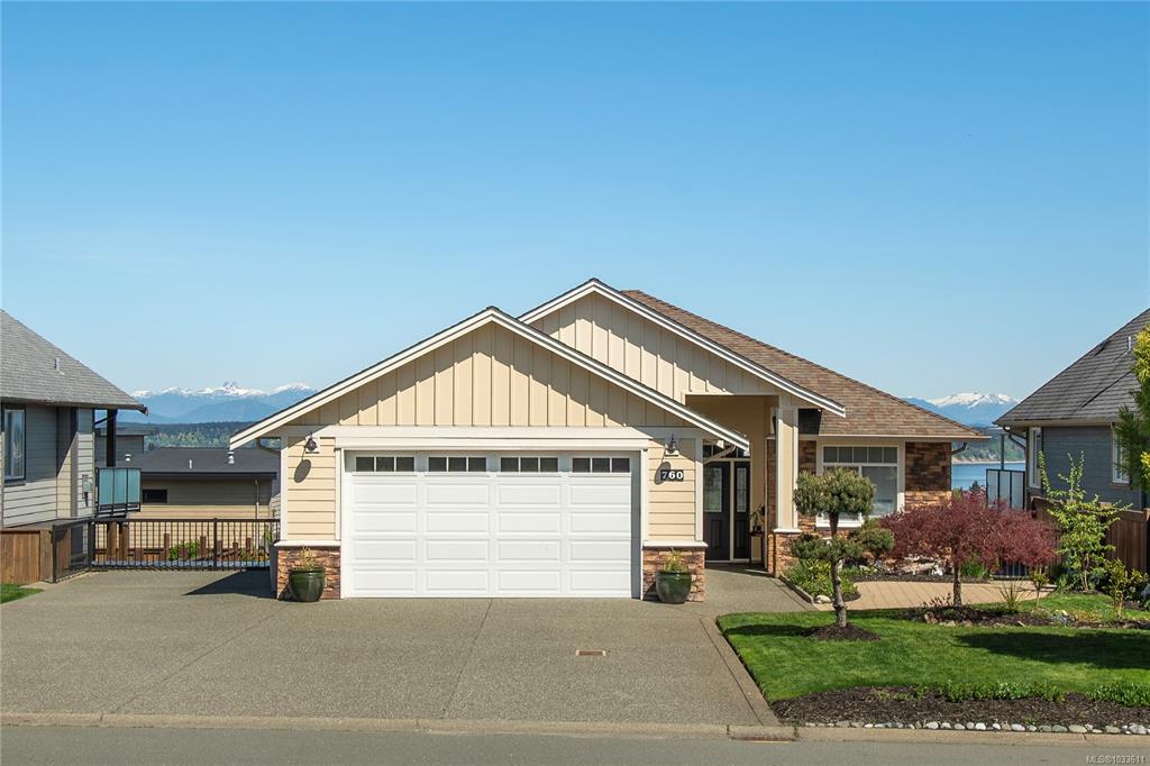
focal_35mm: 36
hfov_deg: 53.1
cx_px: 575
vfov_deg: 36.8
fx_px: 1150
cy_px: 383
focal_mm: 24
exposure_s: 1/800
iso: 160
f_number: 8
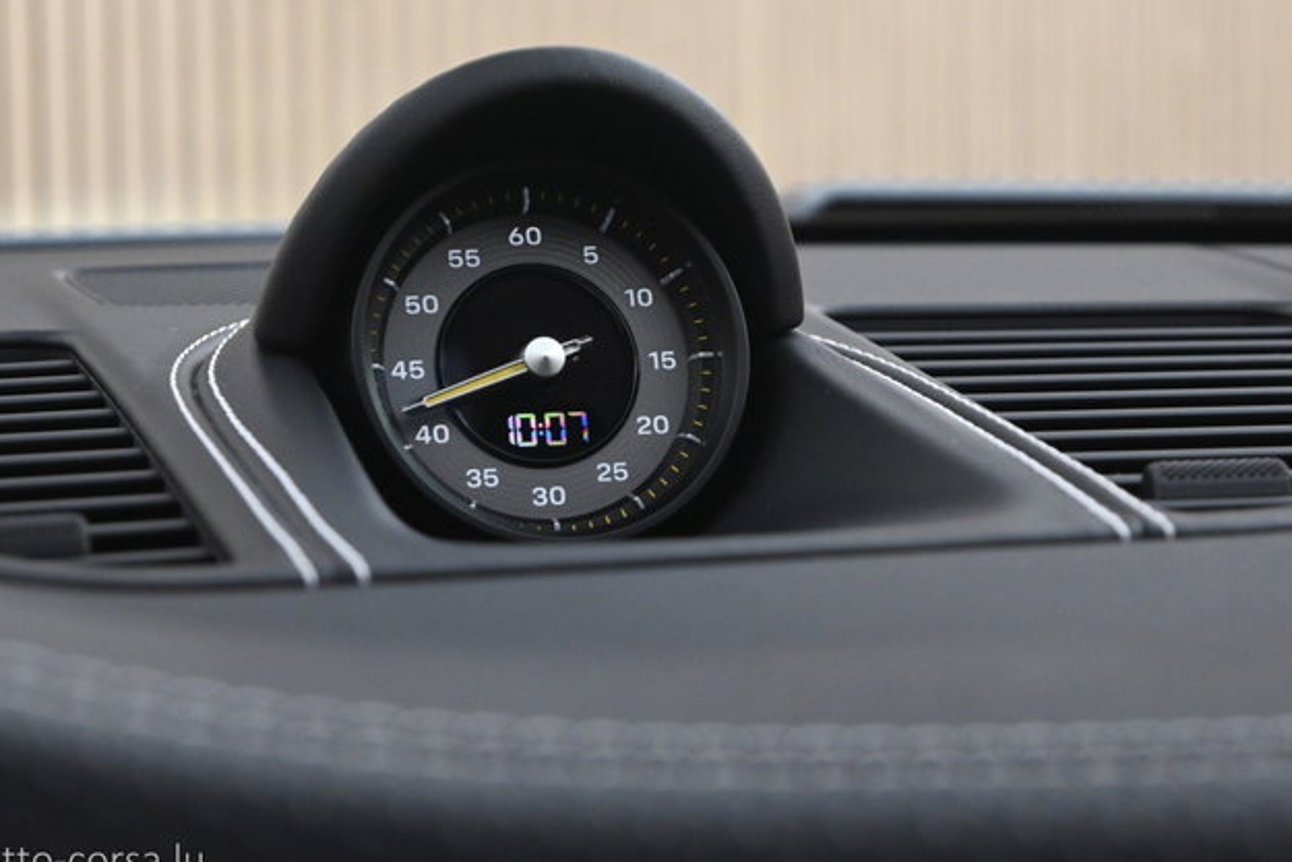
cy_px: 366
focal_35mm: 92
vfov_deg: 14.9
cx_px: 623
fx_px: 3302
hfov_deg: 22.1
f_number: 6.3
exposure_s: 1/40
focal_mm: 50
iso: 2000
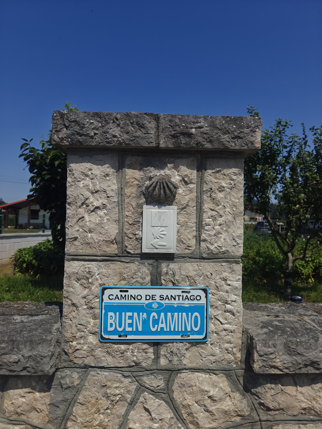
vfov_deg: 73.9
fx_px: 285
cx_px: 161
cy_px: 214
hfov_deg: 58.9
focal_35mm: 23
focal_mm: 6.06
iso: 50
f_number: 1.6
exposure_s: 1/5377
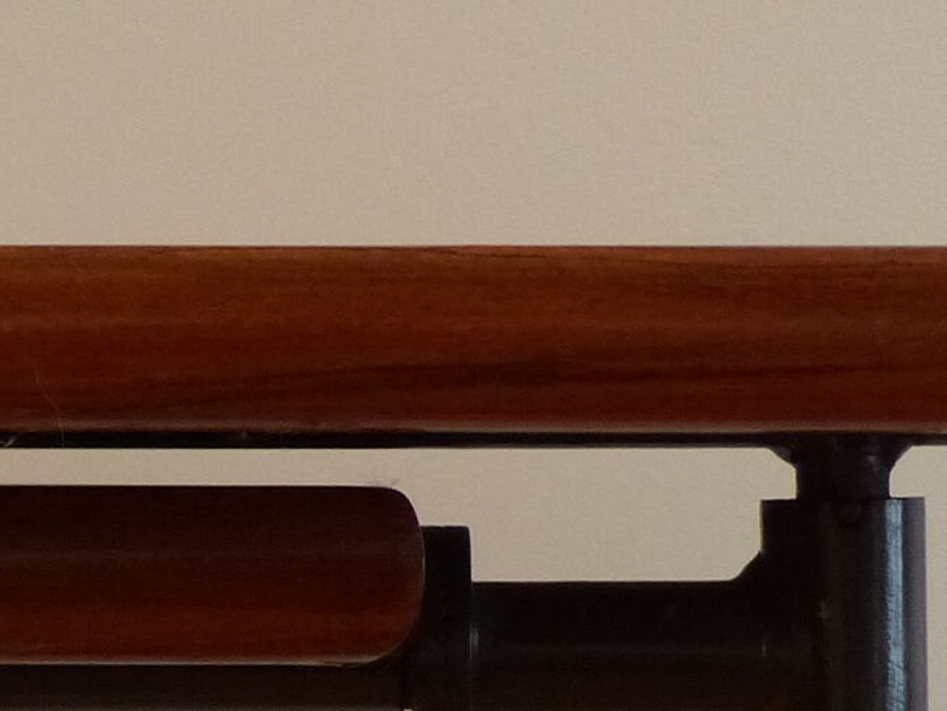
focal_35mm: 287
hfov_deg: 6.8
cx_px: -276
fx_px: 7853
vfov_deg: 5.2
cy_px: 704
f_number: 2.8
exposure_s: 1/15
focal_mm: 13.5
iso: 400
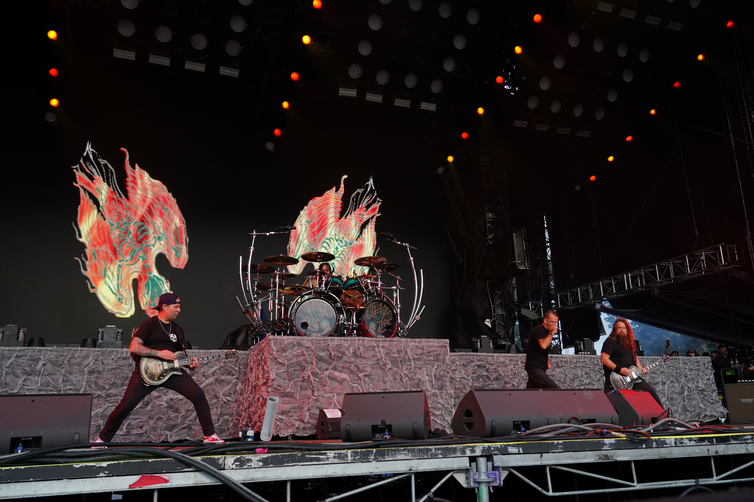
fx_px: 628
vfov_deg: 43.6
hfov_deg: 61.9
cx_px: 377
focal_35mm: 30
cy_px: 251
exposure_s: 1/60
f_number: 5.6
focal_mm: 30
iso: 100
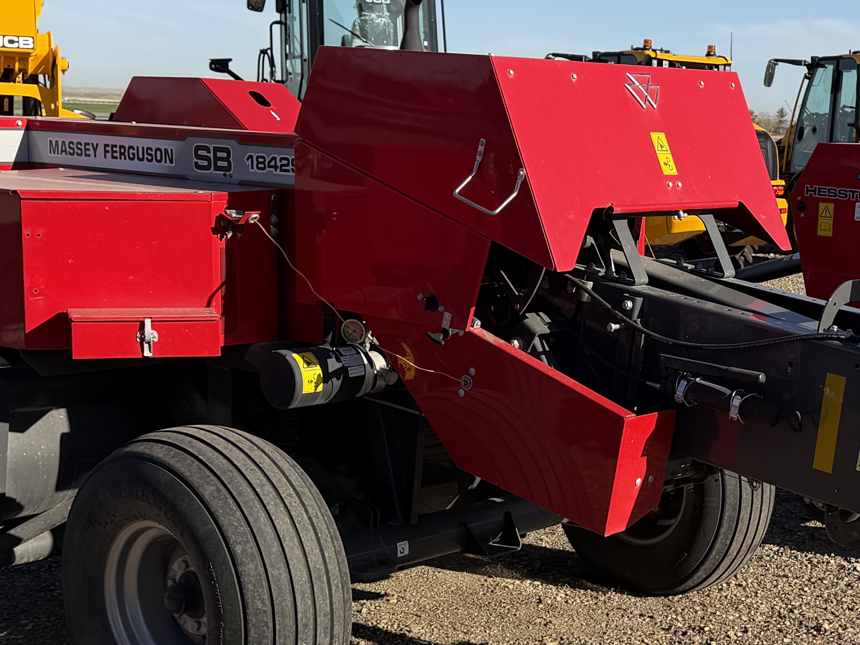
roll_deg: -1.5
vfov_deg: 22.9
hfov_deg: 29.6
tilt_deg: -11.3
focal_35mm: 64
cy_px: 394
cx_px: 679
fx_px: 1590
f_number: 1.78
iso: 80
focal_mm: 6.76
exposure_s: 1/3953
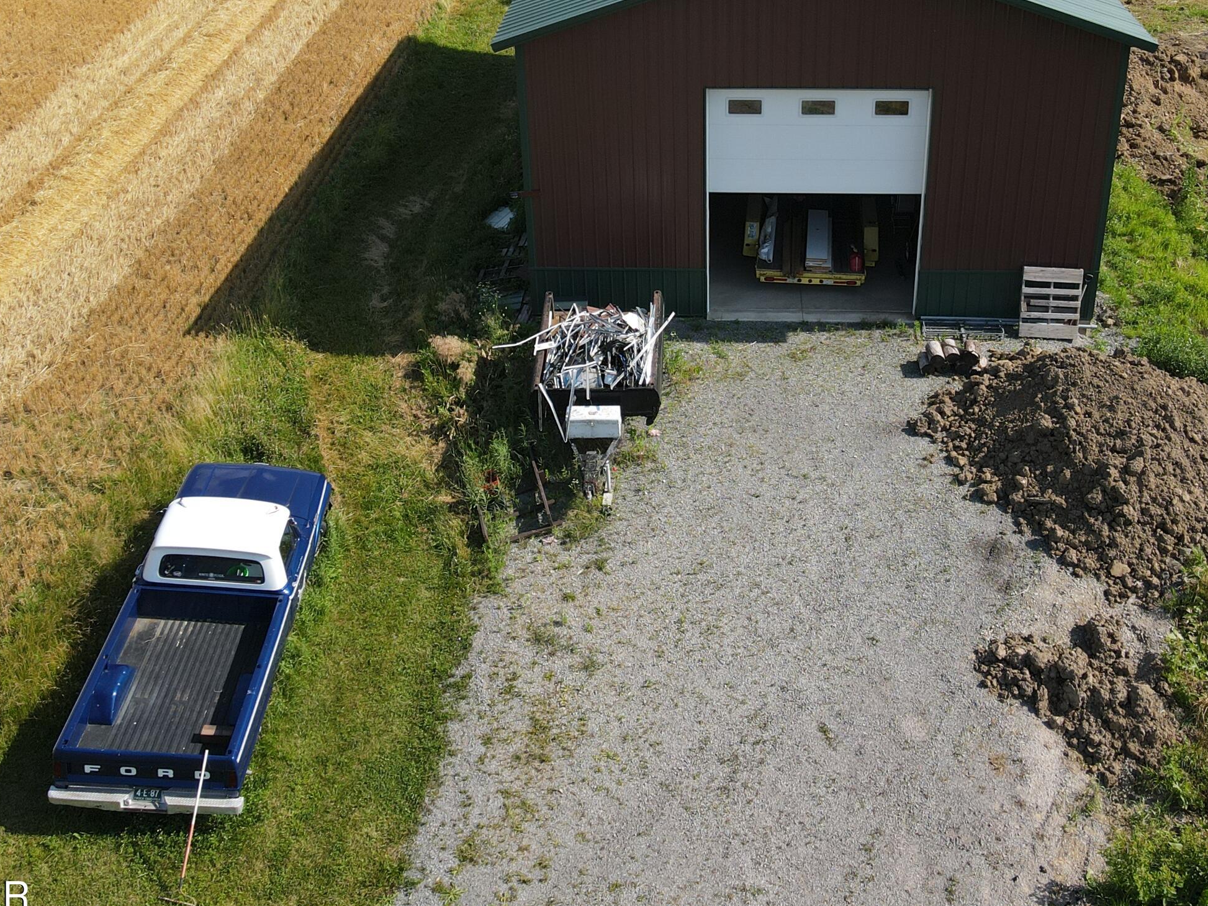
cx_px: 714
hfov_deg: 49.9
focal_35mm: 37
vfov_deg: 38.0
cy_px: 261
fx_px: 1291
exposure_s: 1/640
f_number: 2.8
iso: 100
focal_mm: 4.5
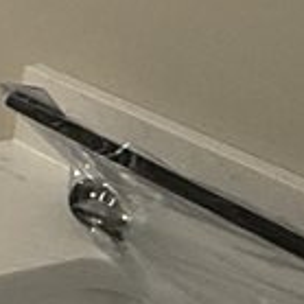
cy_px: -112
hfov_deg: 11.4
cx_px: -512
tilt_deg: -13.1
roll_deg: -3.0
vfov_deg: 14.5
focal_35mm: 114
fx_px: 1133
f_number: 2.2
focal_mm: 2.22
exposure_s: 1/120
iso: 250
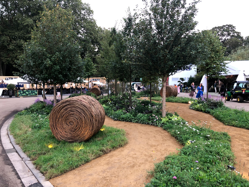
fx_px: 201
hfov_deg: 63.4
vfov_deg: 49.7
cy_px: 94
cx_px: 124
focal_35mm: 28
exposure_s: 1/50
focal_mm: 4
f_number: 1.8
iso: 25
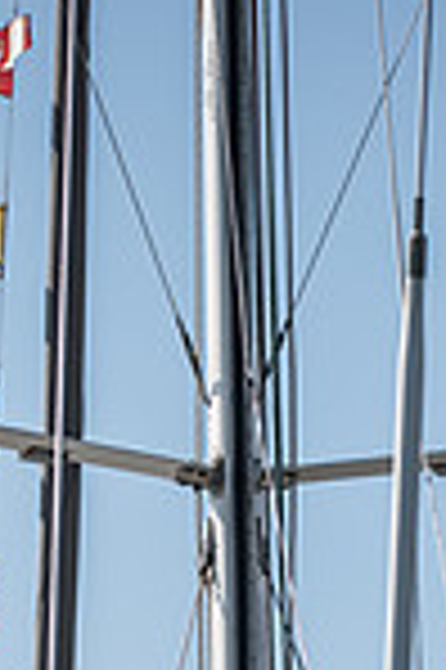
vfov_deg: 6.4
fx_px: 5923
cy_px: 985
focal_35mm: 318
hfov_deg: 4.3
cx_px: 252
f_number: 5.6
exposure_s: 1/320
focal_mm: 70
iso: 100
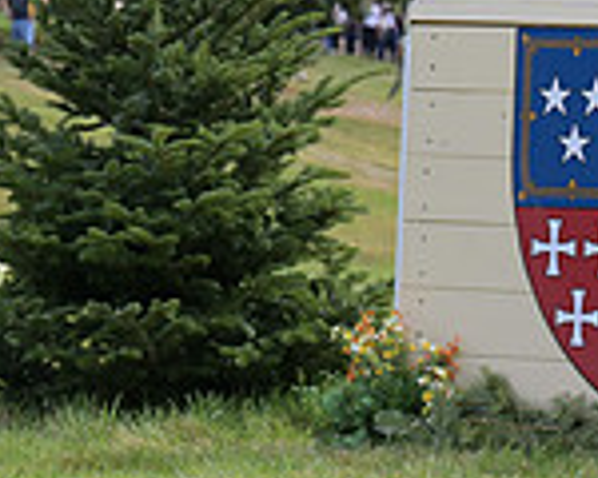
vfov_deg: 3.5
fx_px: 7734
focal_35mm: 437
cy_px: -98
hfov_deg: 4.4
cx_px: 1112
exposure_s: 1/1250
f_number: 8
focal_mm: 120
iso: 1250
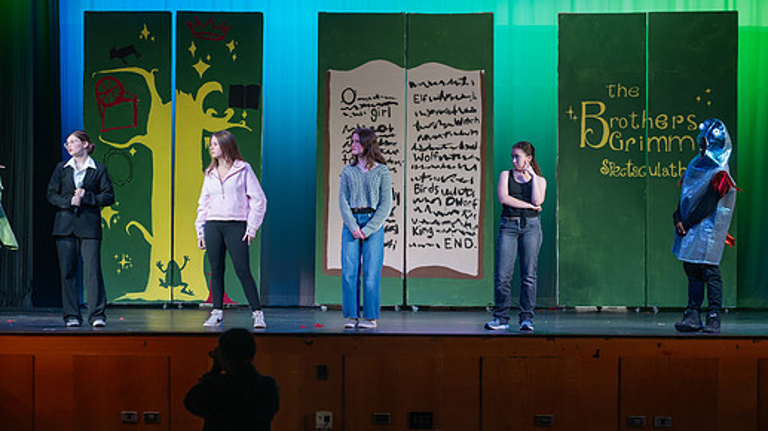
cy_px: 323
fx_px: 2076
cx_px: 345
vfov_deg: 11.8
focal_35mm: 102
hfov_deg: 21.0
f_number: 2.8
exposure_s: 1/160
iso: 200
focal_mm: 74
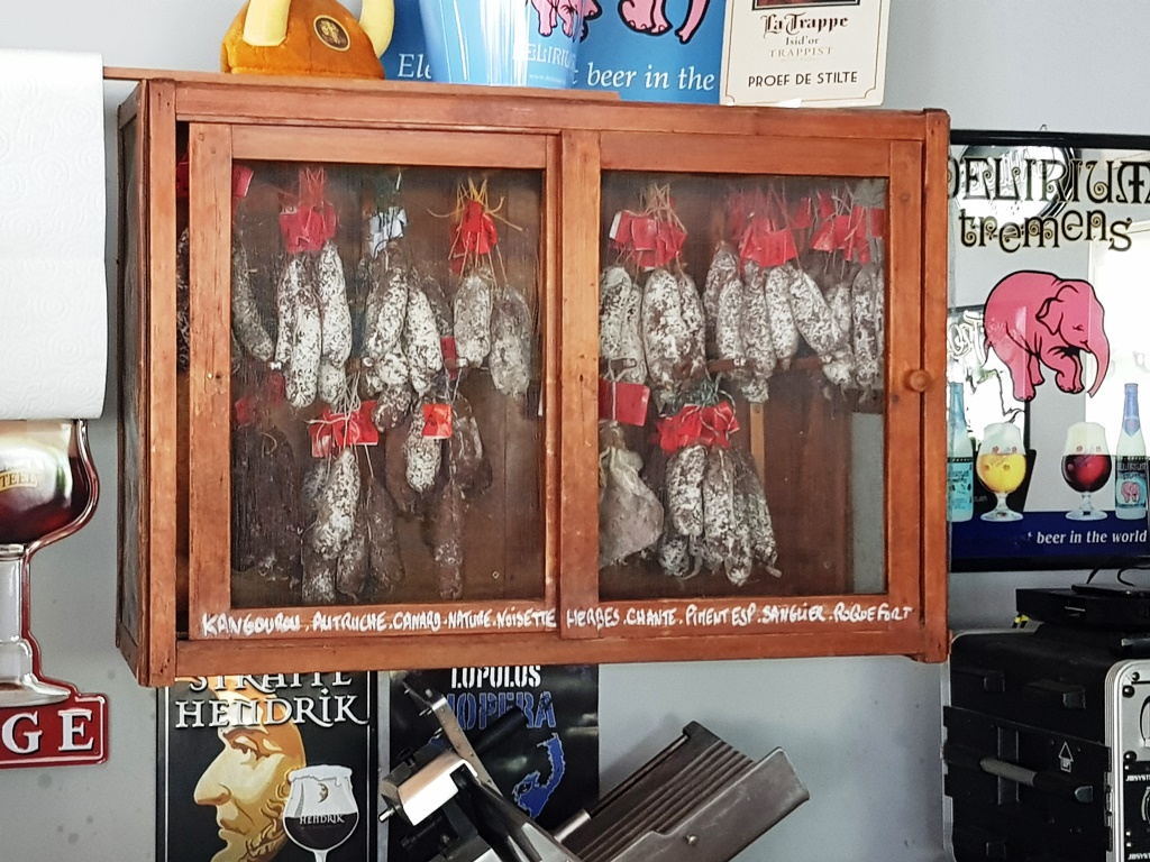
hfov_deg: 67.3
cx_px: 575
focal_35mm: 26
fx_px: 864
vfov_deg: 53.1
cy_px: 431
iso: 250
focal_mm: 4.2
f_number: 1.7
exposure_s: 1/20
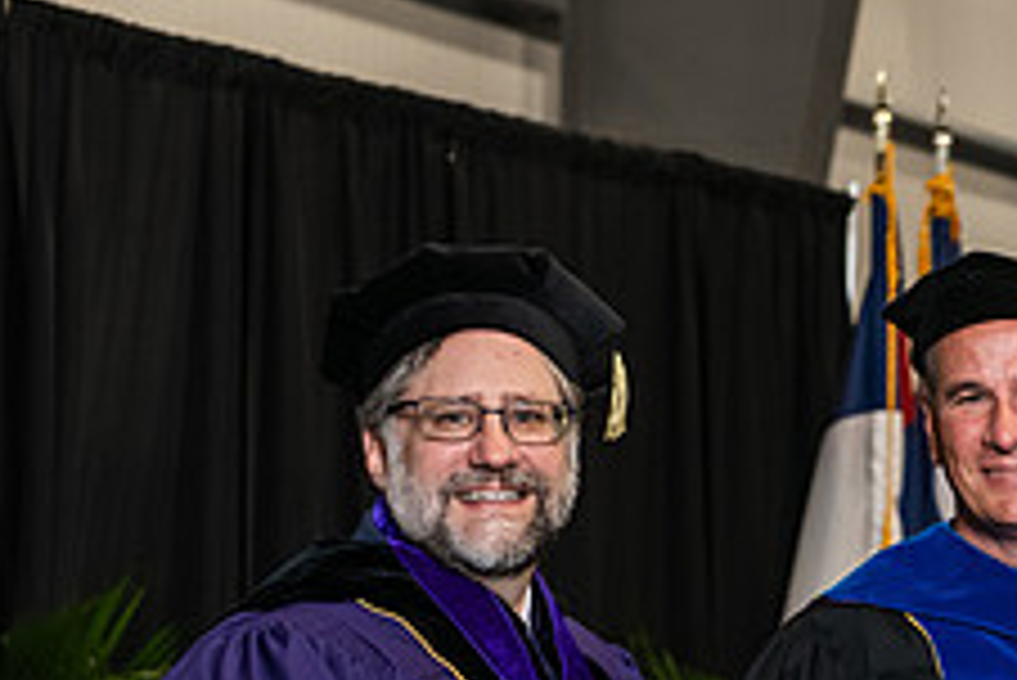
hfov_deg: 12.7
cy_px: 763
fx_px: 4494
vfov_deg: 8.6
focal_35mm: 159
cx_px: 1102
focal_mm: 62
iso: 2000
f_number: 5
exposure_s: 1/200
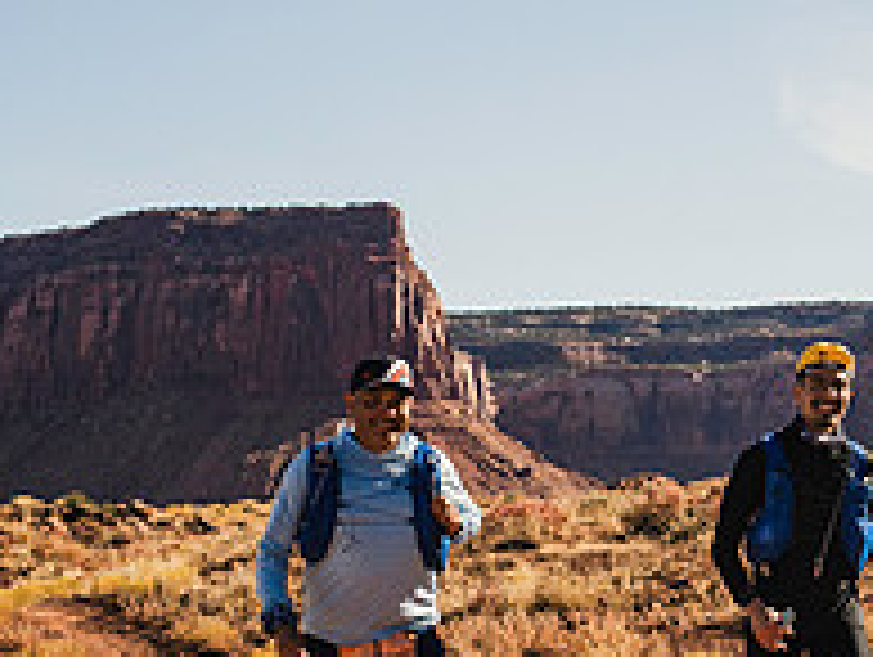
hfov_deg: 14.6
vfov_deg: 11.2
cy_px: 583
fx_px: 3333
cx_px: 922
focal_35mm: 132
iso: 800
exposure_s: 1/800
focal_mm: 46
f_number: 4.5
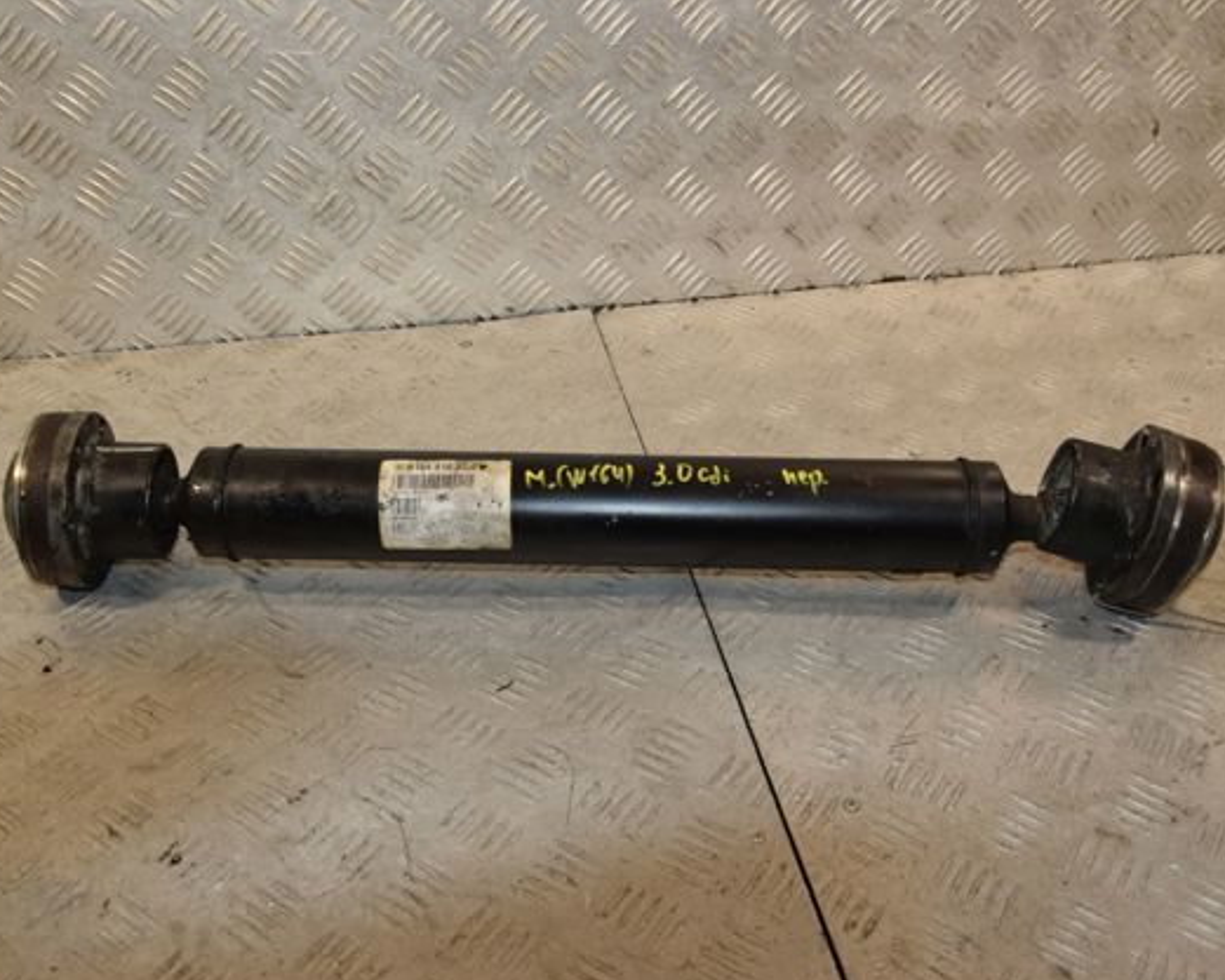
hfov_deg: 47.9
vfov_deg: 39.2
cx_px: 604
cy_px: 496
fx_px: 1378
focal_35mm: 38
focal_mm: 22
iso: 800
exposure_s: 1/200
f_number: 7.1
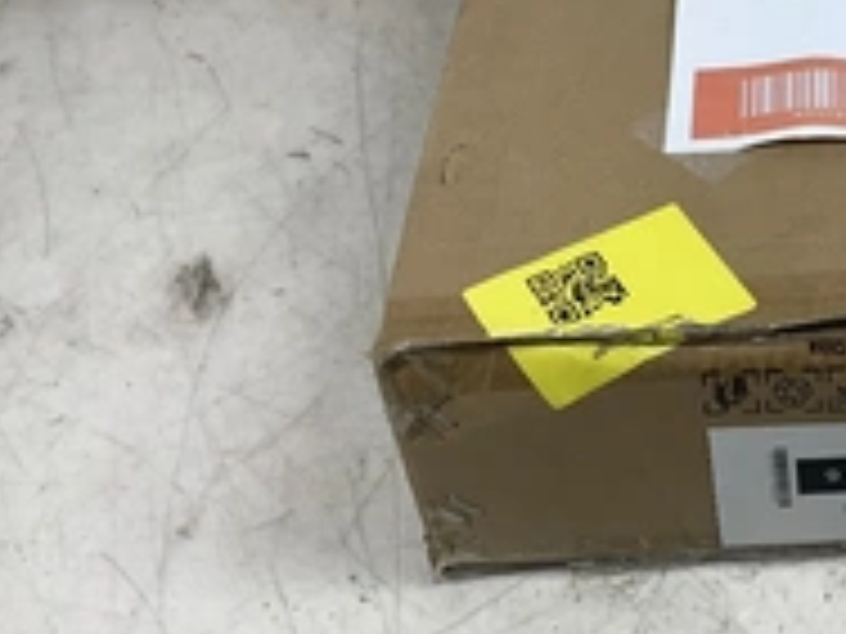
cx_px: 891
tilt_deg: -41.0
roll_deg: -0.1
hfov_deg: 27.3
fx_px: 1613
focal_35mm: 66
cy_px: 153
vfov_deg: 22.0
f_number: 2.4
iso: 50
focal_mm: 3.3
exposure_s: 1/120
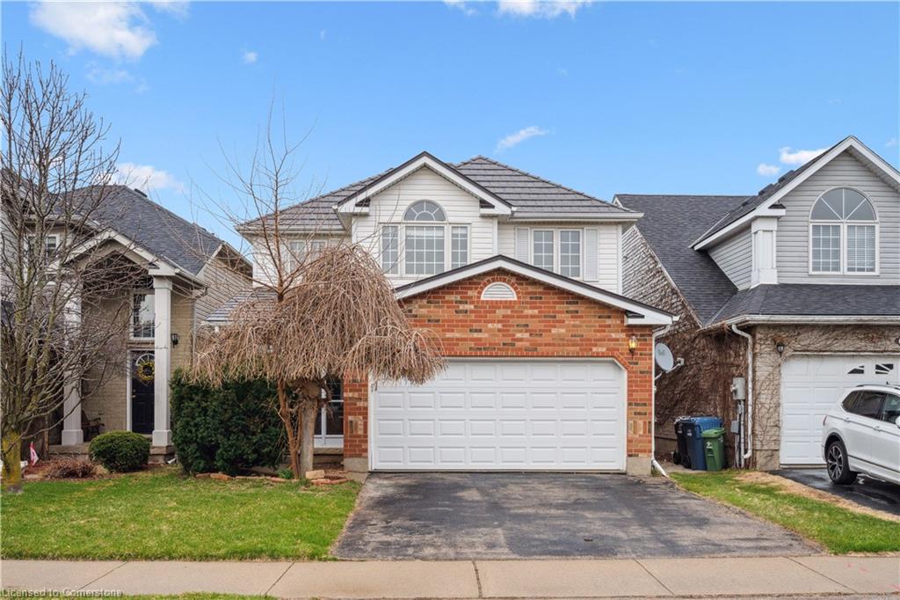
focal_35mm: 30
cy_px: 300
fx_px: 750
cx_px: 450
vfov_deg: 43.6
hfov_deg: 61.9
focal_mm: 30
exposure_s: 1/2000
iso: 800
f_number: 8
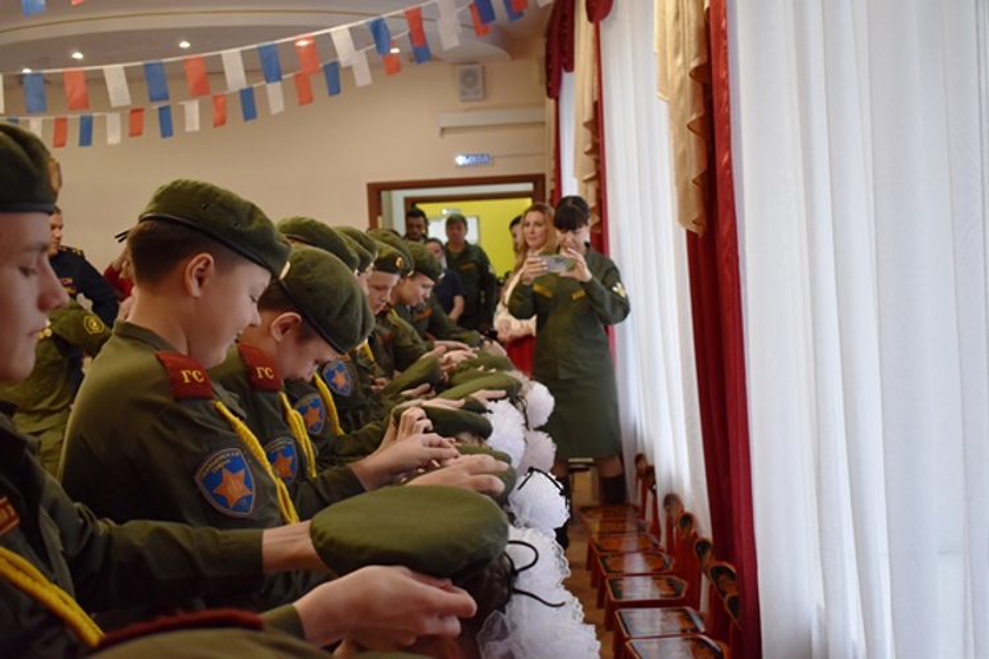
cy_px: 330
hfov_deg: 45.0
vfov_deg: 30.8
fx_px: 1195
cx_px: 494
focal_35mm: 44
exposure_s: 1/125
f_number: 4.2
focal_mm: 29
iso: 900
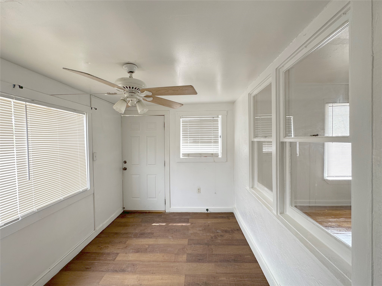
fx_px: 154
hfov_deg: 102.1
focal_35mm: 14
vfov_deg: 85.7
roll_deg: +0.8
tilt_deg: -1.5
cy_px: 143
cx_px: 191
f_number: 2.2
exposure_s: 1/99
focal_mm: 2.22
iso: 50
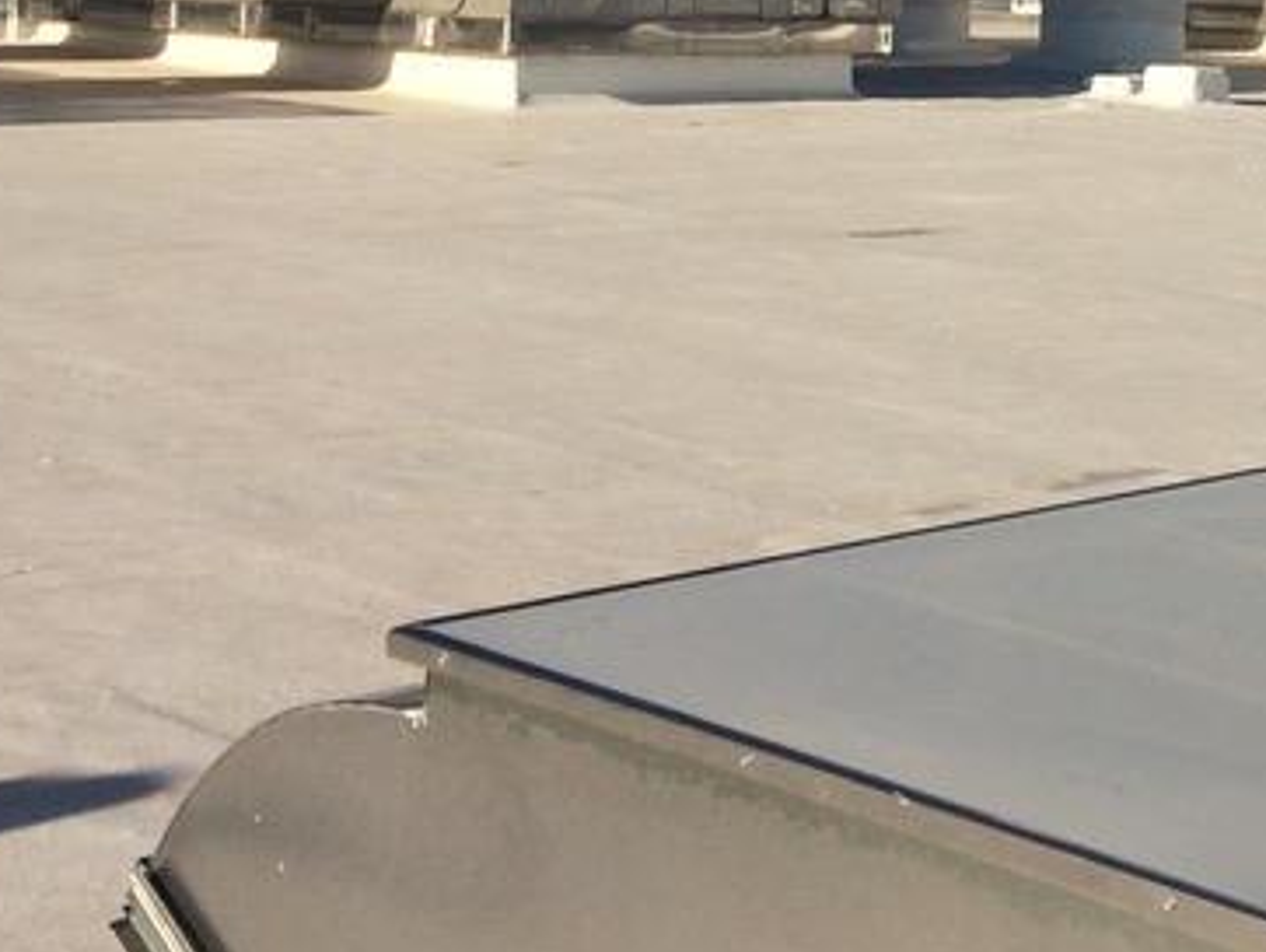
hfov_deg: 23.4
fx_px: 3001
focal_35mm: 82
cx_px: 1067
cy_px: -266
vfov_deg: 17.0
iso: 40
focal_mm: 4.15
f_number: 2.2
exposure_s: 1/4566
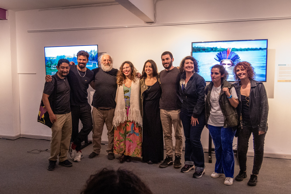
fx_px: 254
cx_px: 128
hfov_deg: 59.4
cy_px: 96
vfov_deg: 41.8
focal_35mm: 31
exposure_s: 1/160
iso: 4000
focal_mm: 17
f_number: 3.2
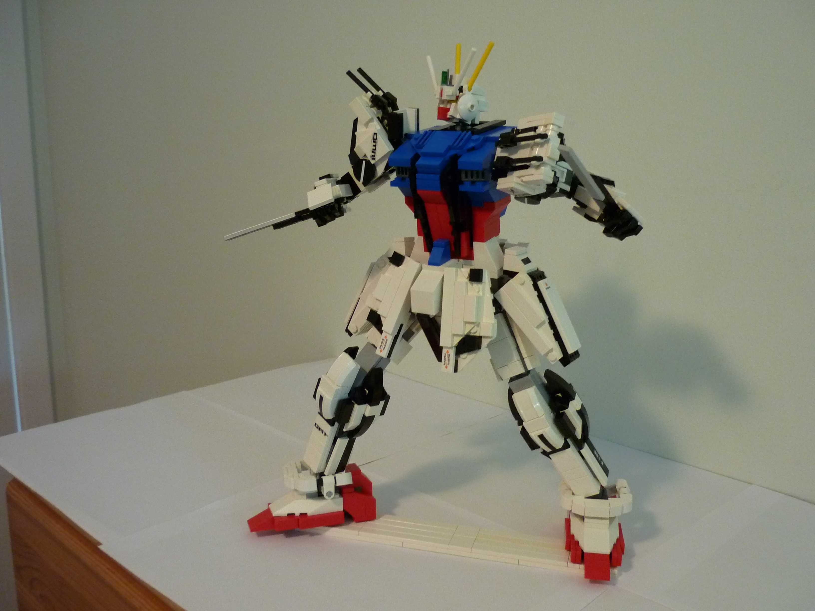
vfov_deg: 42.9
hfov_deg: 55.4
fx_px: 777
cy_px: 306
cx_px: 408
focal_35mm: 33
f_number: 2.8
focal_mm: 5.5
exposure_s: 1/13
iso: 400
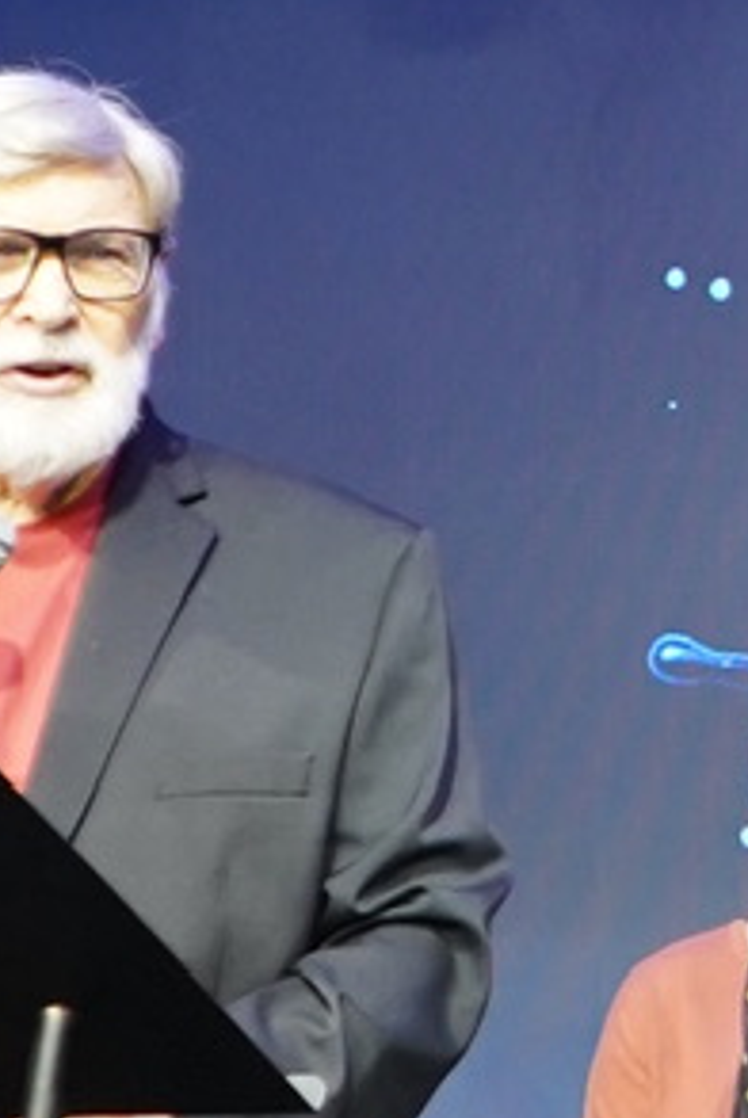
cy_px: 321
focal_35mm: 267
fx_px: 8301
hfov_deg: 5.1
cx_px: 1282
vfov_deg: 7.7
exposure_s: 1/160
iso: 2000
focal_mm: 34
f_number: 4
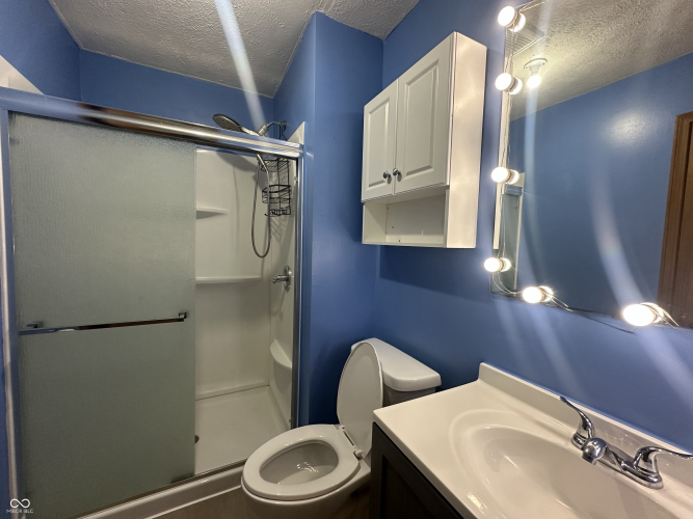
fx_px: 280
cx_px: 346
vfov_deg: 85.7
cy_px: 260
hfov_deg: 102.1
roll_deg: -2.4
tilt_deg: -3.3
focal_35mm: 14
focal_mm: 2.22
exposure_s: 1/60
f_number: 2.2
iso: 250
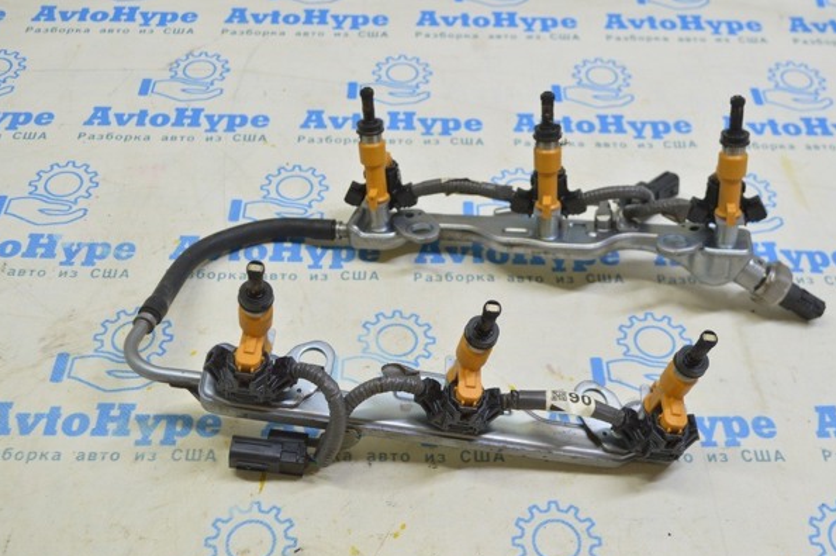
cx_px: 439
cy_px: 265
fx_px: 974
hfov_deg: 46.4
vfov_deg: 31.8
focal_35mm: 42
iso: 400
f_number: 5.6
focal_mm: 26
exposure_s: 1/25
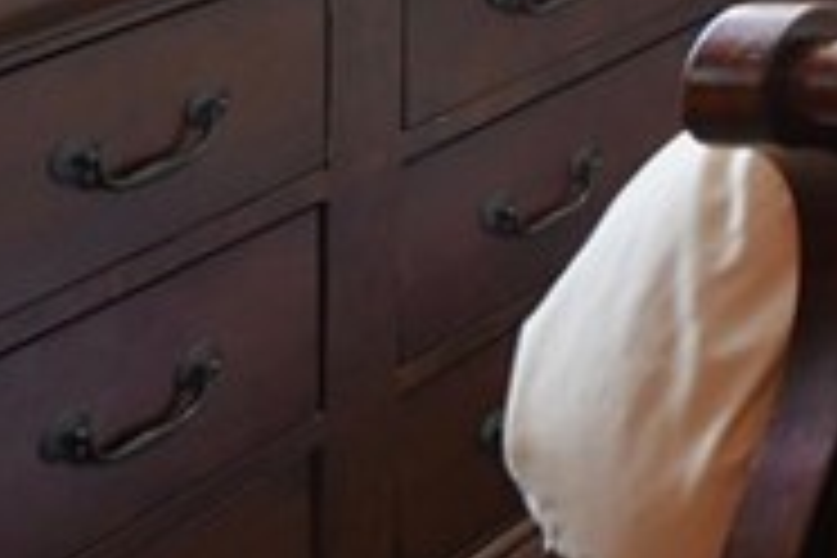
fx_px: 2046
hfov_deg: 13.0
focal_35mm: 88
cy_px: -740
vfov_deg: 12.5
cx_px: 2259
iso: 320
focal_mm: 16
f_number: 4
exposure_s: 1/20
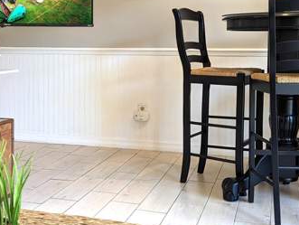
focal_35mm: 58
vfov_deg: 25.2
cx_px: 102
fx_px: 502
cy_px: 76
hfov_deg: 32.9
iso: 145
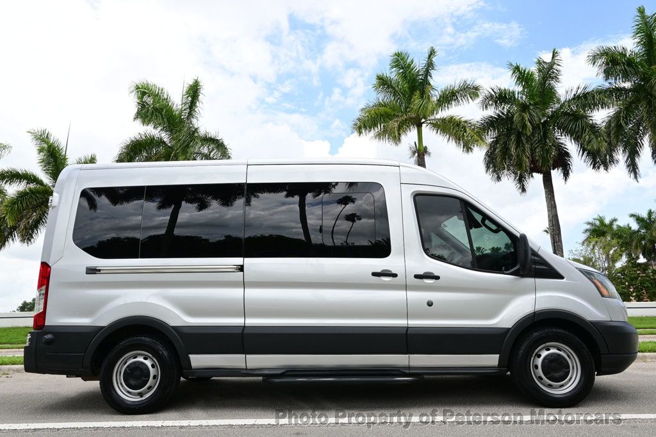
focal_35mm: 24
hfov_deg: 73.8
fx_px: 437
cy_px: 218
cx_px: 328
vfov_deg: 53.1
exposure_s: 1/200
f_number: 7.1
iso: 100
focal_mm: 16
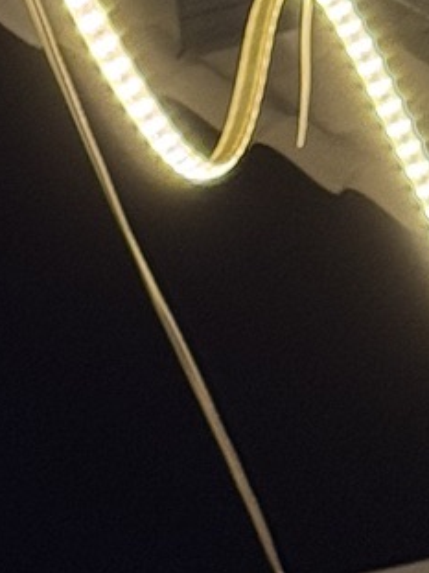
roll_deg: +1.1
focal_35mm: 309
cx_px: -617
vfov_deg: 6.1
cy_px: 1533
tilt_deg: +11.1
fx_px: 5109
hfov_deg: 4.7
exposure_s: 1/100
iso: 50
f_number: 1.78
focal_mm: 6.76
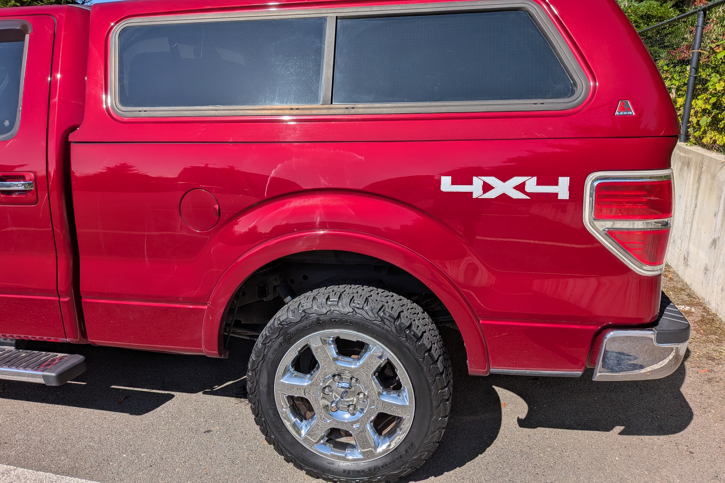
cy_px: 214
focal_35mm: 25
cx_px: 362
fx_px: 503
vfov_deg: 51.2
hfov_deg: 71.5
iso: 25
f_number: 1.7
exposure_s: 1/2037
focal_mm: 4.53
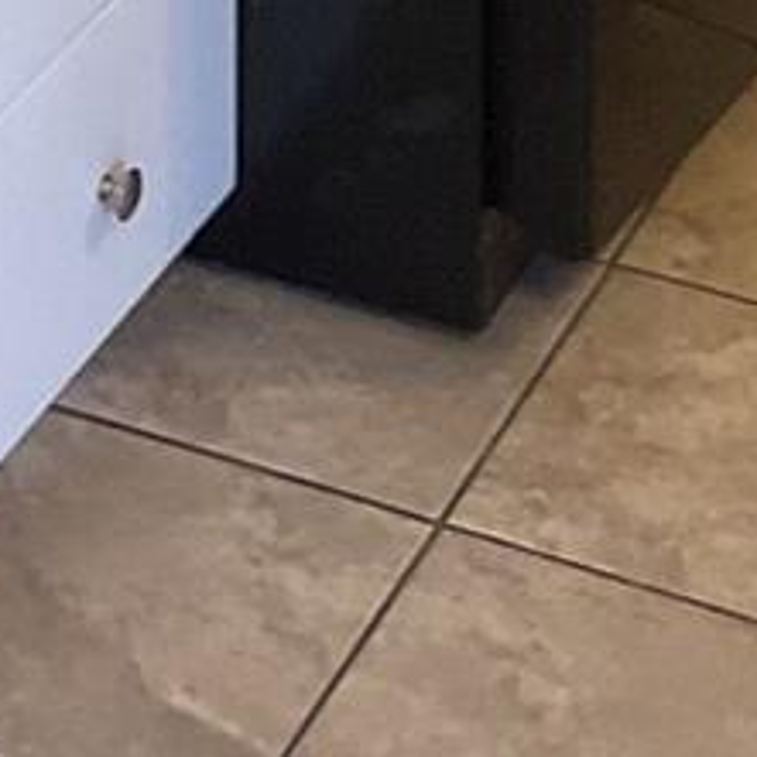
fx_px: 4404
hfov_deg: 9.8
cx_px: 113
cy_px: -884
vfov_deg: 9.1
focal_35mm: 178
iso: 100
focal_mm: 3
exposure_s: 1/60
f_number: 1.8
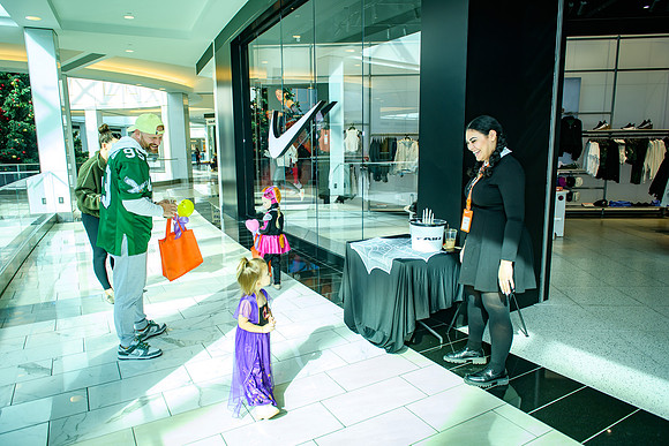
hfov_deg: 73.7
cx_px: 334
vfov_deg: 53.2
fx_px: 446
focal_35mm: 24
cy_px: 223
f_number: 4
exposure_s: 1/250
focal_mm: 24
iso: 200
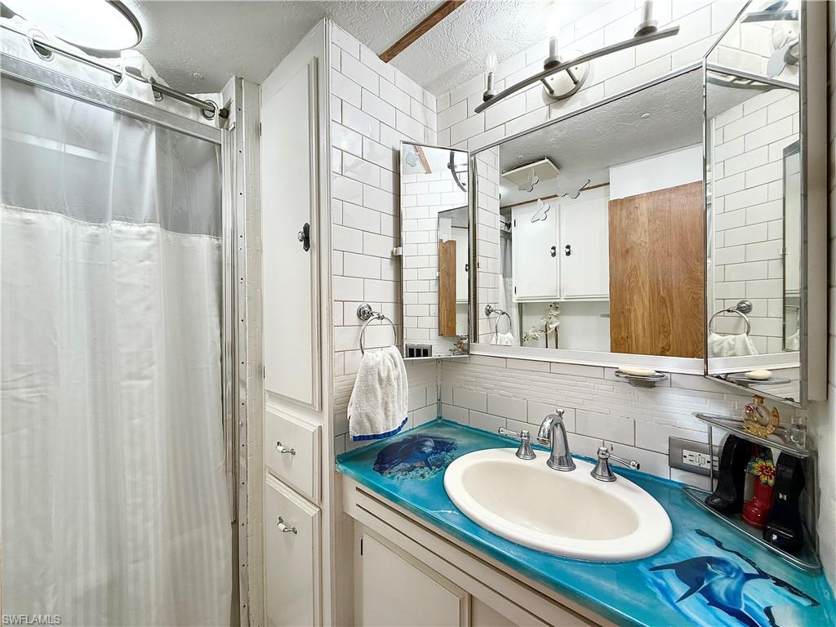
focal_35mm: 14
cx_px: 418
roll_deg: +0.0
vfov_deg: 85.7
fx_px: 338
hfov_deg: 102.1
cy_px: 314
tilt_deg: -0.4
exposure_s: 1/120
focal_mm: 2.22
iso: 80
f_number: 2.2
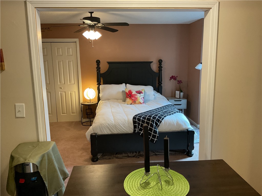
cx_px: 131
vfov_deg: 48.2
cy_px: 98
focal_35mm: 29
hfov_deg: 61.7
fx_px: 219
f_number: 1.8
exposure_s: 1/60
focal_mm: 3
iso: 200
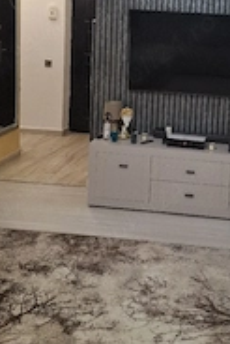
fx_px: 497
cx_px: 193
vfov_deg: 37.2
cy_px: 82
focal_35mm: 52
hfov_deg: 25.5
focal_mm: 5.54
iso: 200
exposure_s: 1/100
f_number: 1.8
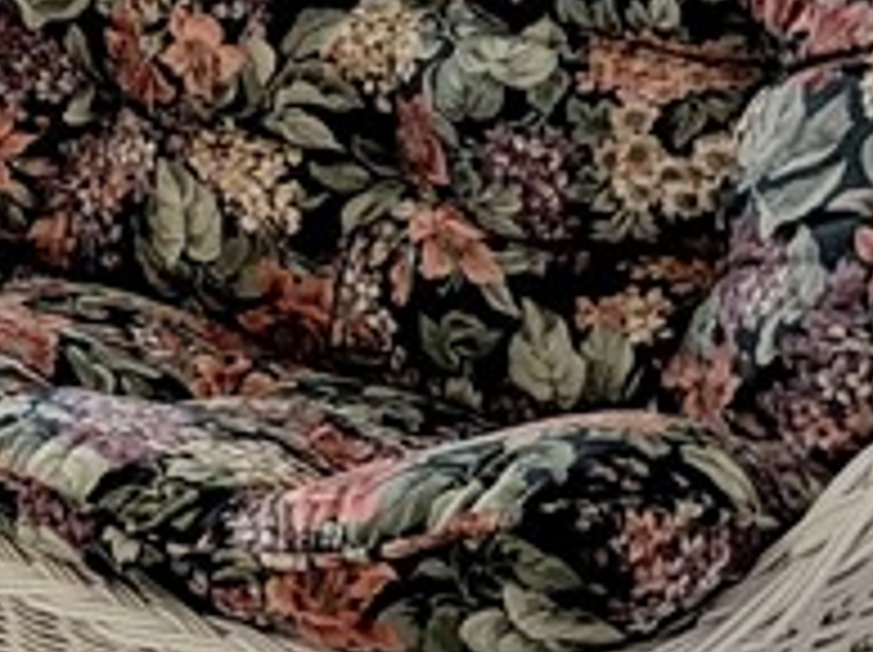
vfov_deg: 10.5
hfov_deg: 13.6
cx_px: -614
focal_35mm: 132
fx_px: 3325
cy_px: -531
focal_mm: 5.43
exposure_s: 1/704
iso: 38
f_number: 1.89
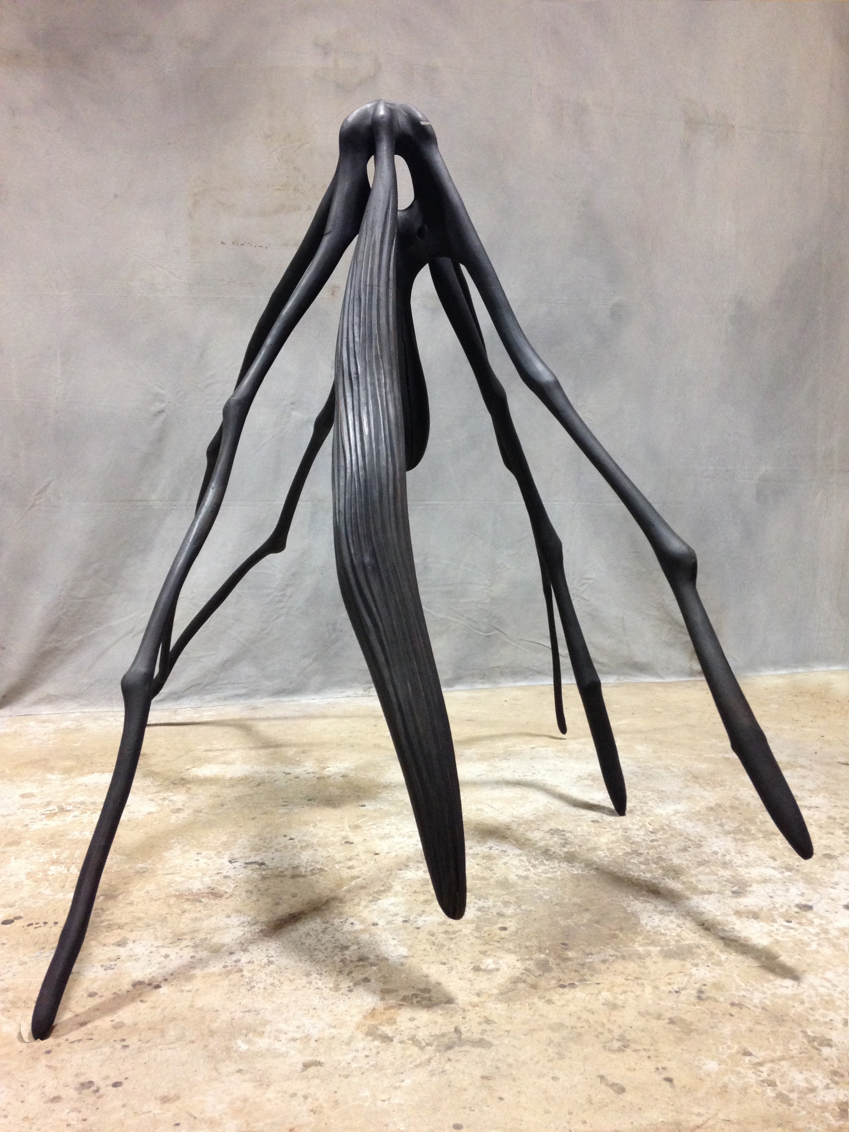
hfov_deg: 42.9
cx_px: 424
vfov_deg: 55.4
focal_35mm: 33
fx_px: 1079
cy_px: 566
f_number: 2.4
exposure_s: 1/20
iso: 250
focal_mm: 4.12
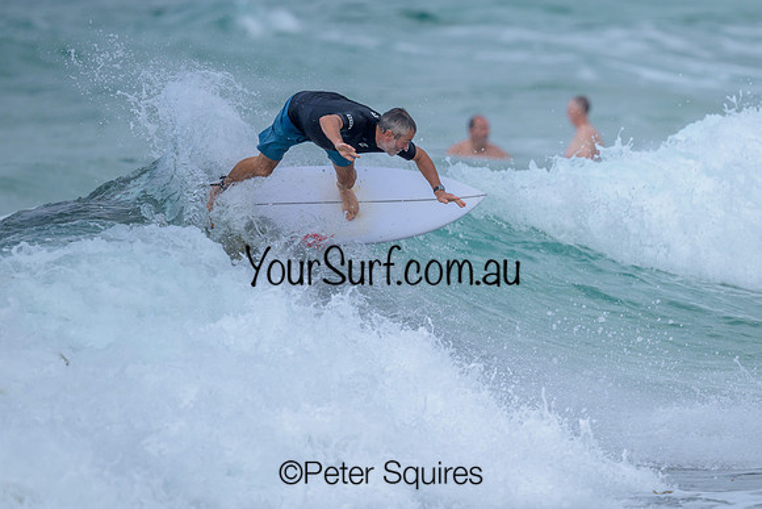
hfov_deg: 1.9
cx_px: 523
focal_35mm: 1097
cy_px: 302
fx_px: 23230
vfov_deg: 1.3
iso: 200
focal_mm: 800
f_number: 6.3
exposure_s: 1/2000
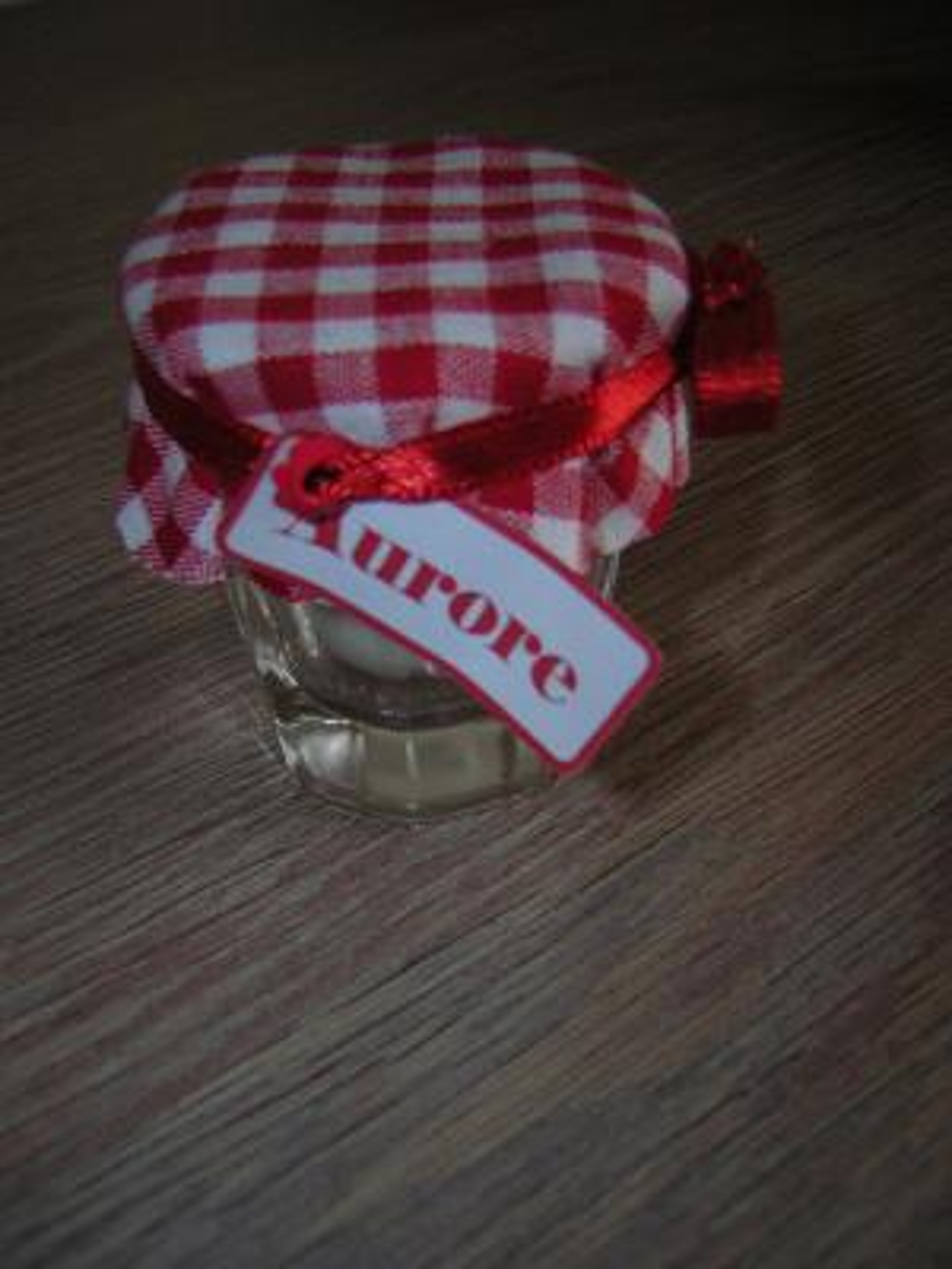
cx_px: 476
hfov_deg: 39.7
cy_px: 634
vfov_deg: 51.4
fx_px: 1320
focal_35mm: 36
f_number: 2.6
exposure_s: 1/60.1
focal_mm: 4.7
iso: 50
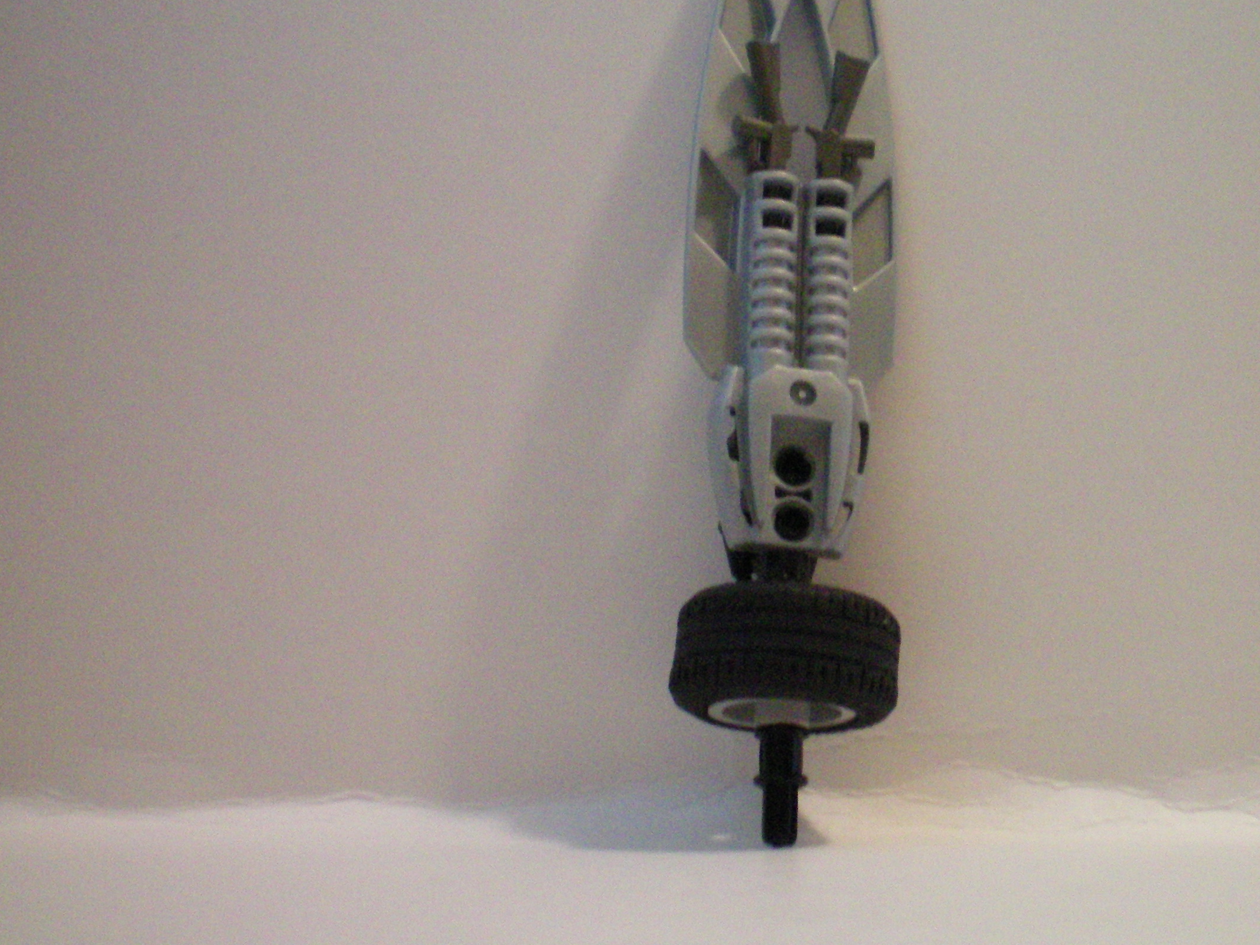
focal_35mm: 58
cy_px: 421
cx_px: 911
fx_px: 2111
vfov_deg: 25.2
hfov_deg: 32.7
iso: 400
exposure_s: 1/5
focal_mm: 6.3
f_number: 3.1
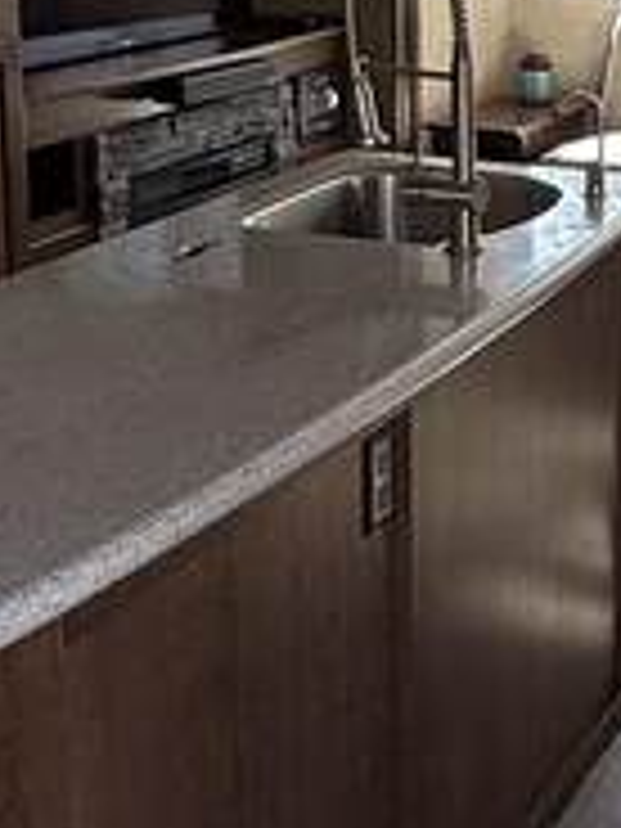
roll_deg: -1.2
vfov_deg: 26.4
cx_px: 598
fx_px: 1746
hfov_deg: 19.7
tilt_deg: -13.2
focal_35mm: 73
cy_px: 216
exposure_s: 1/99
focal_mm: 2.22
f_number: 2.2
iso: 100
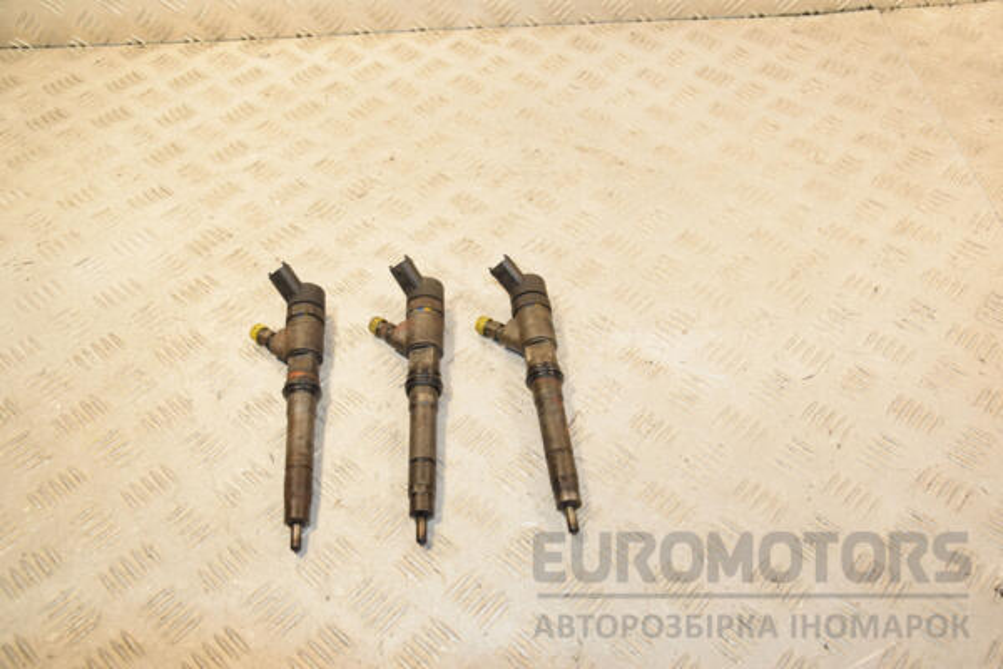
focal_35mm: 33
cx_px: 502
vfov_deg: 40.0
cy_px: 334
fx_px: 919
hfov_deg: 57.2
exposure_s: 1/200
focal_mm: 22
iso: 800
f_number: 5
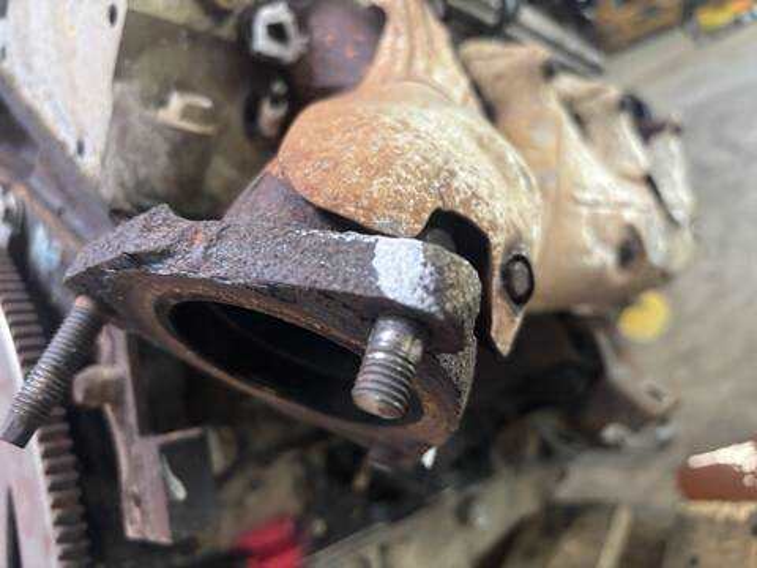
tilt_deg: -11.9
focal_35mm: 26
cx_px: 378
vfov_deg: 53.1
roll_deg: +27.6
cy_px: 284
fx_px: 569
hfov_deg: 67.3
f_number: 1.6
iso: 320
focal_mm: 5.96
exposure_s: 1/60
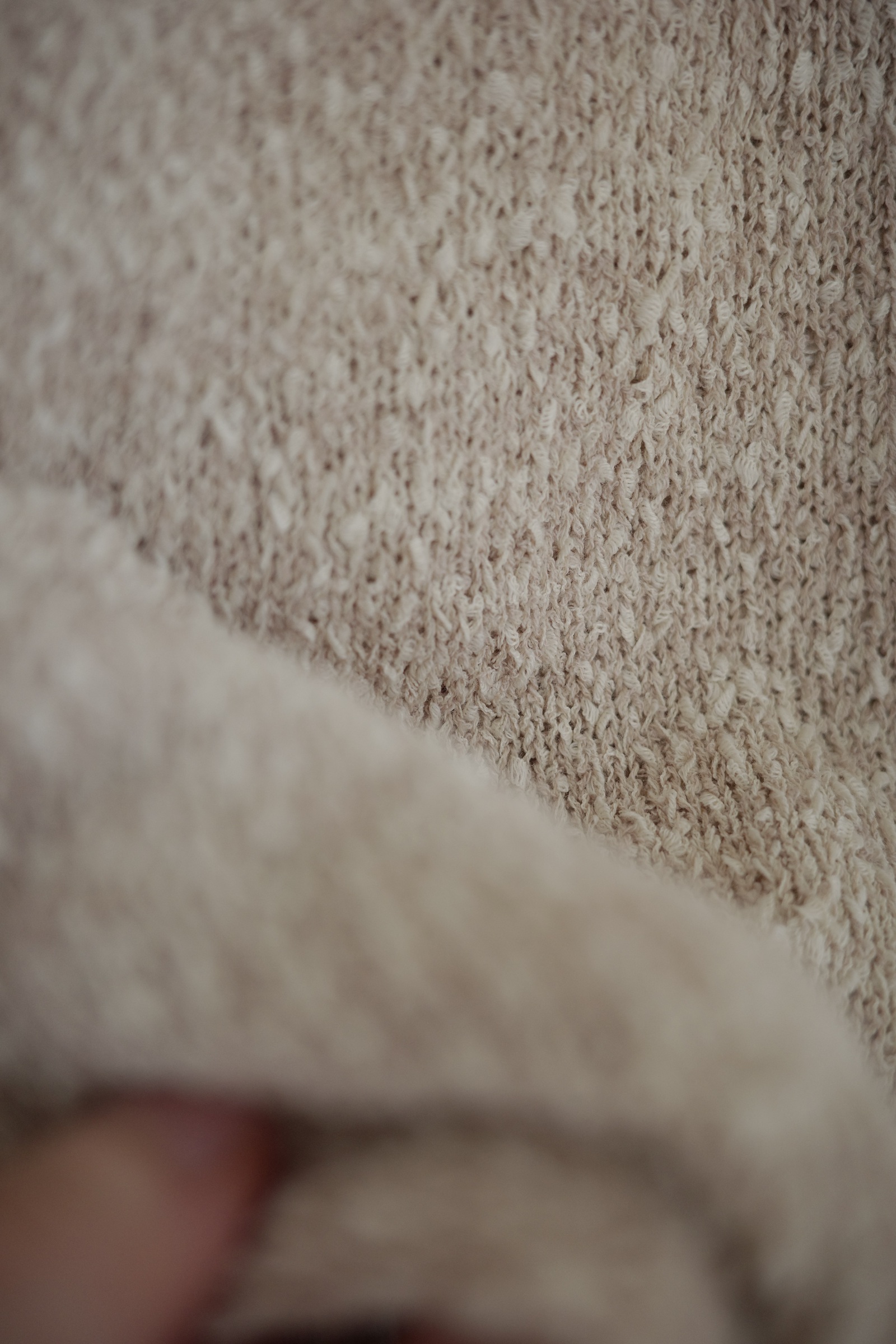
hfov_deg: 33.4
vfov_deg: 48.5
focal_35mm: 40
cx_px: 448
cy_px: 672
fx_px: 1493
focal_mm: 26
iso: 320
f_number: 2.8
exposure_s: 1/125
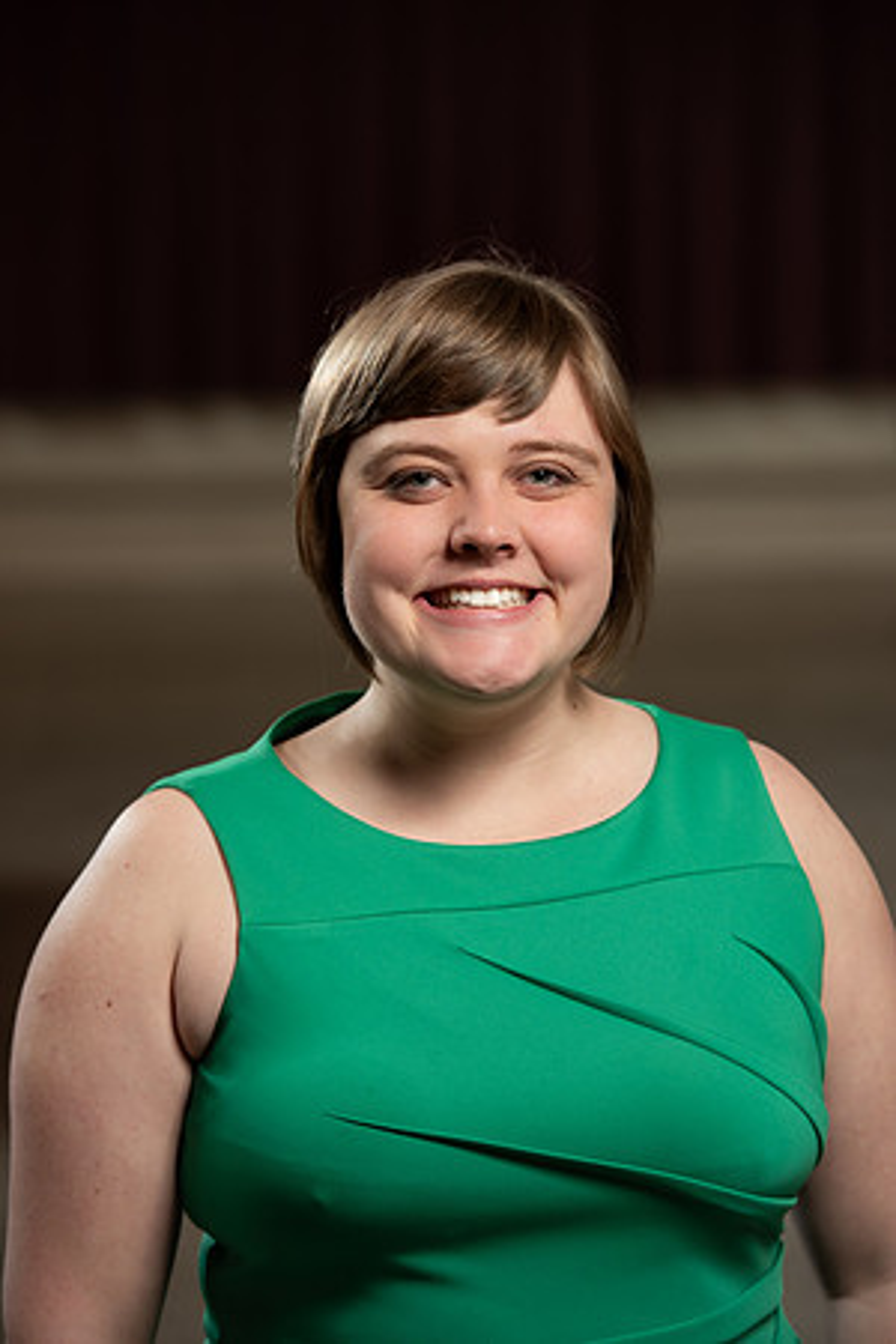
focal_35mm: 145
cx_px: 448
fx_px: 5413
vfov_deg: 14.2
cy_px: 672
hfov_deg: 9.5
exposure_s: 1/200
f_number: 5.6
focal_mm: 145
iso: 640
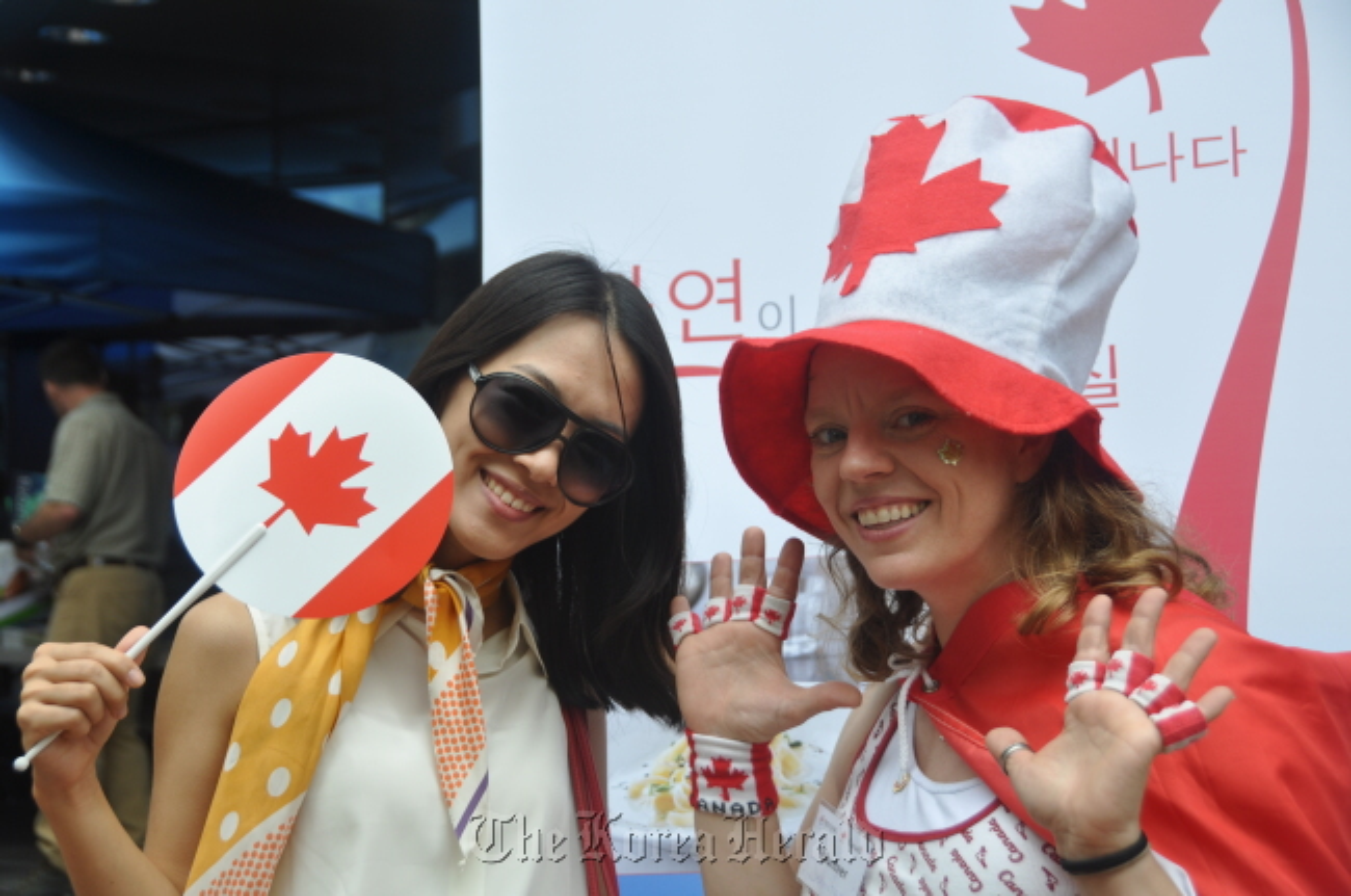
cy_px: 448
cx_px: 676
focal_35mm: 69
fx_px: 2585
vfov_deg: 19.7
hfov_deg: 29.3
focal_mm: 46
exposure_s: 1/160
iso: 200
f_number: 6.3
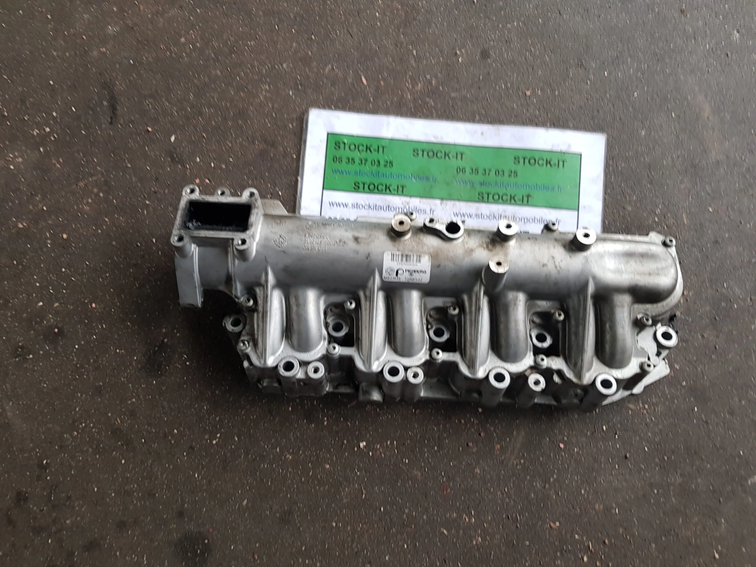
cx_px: 378
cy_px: 284
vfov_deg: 53.1
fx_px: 568
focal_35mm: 26
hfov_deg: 67.3
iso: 125
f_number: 1.7
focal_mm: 4.2
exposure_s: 1/50
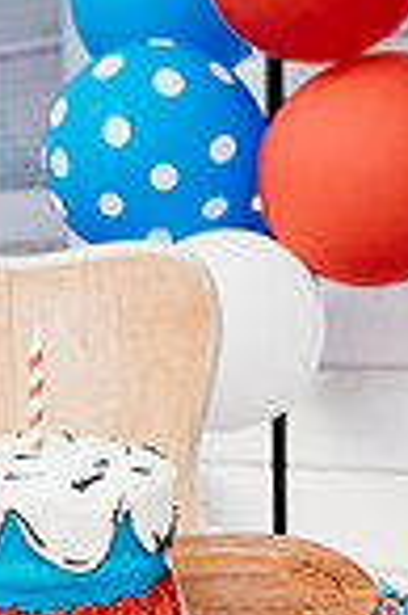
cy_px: 602
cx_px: 50
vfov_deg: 26.1
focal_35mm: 74
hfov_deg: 18.1
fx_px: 1261
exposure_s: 1/200
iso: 320
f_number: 2.5
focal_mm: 24
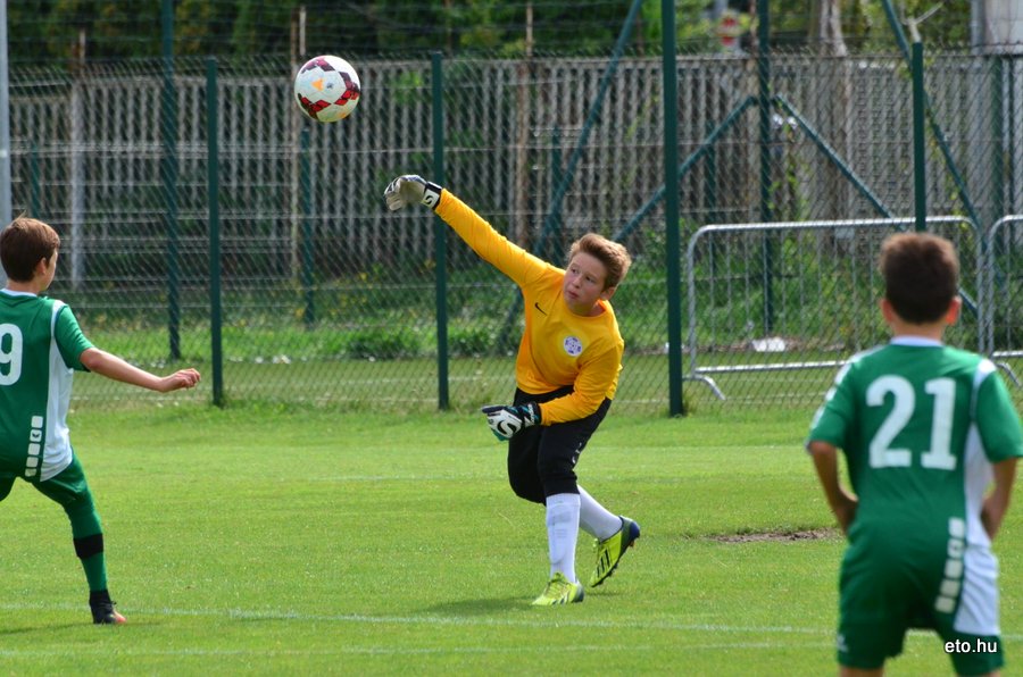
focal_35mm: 450
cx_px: 512
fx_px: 12760
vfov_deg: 3.0
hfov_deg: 4.6
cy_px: 338
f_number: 8
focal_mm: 300
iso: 2500
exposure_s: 1/4000
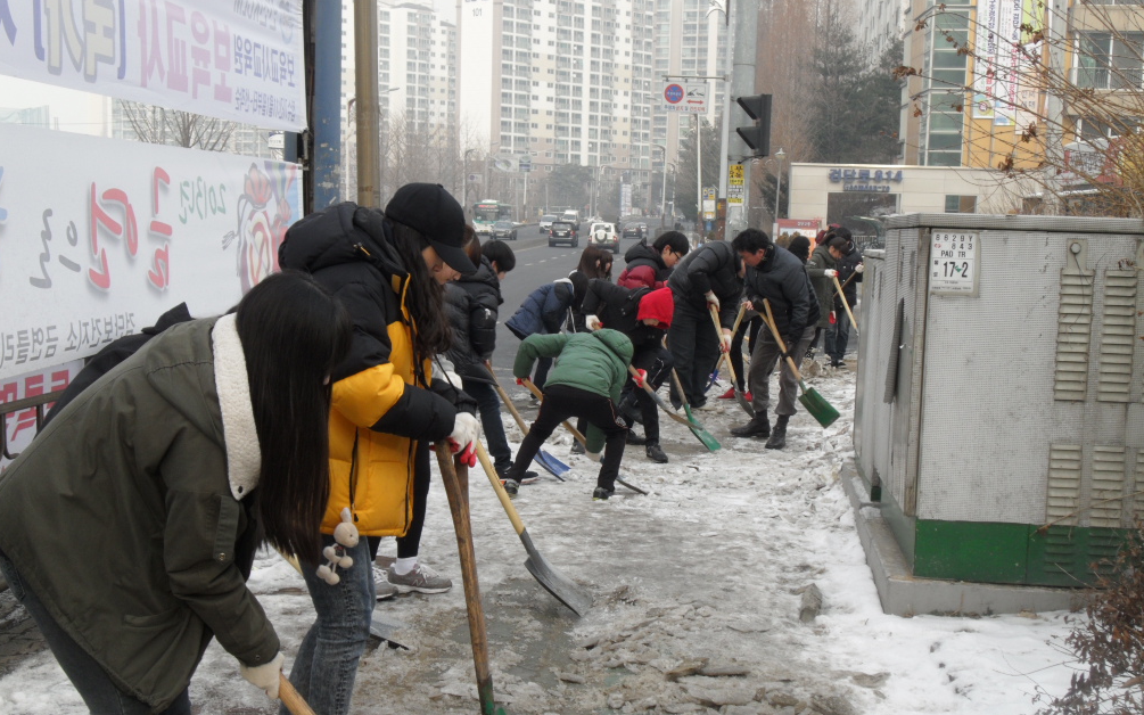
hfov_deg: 37.5
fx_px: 1684
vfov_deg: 23.9
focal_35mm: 54
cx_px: 570
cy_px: 412
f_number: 4.3
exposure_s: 1/250
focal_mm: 9
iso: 80
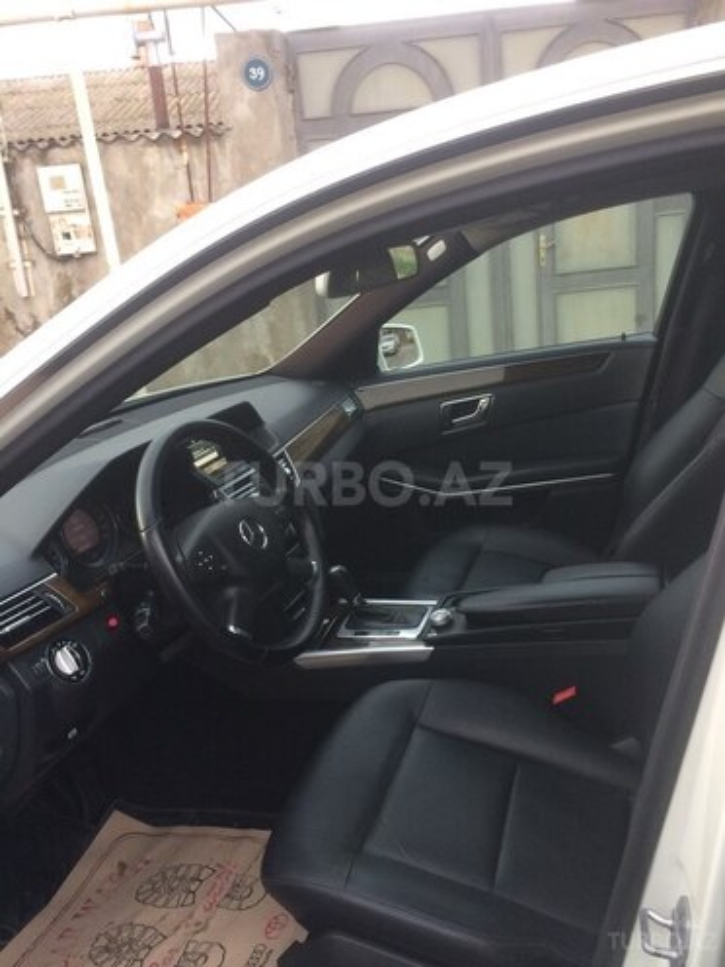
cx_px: 362
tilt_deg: -16.6
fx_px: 810
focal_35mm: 29
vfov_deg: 61.7
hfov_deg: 48.2
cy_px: 484
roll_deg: +5.2
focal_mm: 4.15
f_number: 2.2
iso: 50
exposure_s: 1/33
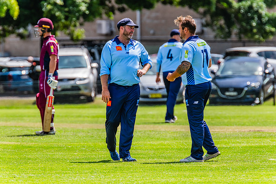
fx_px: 4627
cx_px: 138
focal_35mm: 603
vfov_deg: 2.3
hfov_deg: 3.4
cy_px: 92
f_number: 10
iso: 800
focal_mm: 600
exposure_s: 1/1250
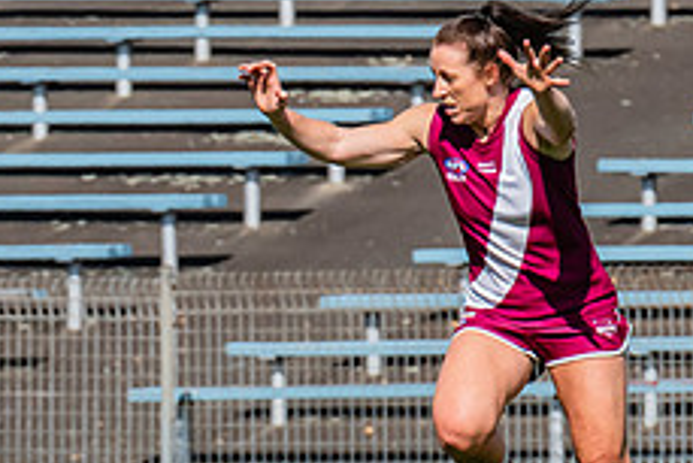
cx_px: -511
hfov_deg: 1.3
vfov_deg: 0.9
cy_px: 415
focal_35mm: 1533
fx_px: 29528
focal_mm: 420
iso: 800
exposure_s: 1/1250
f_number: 11
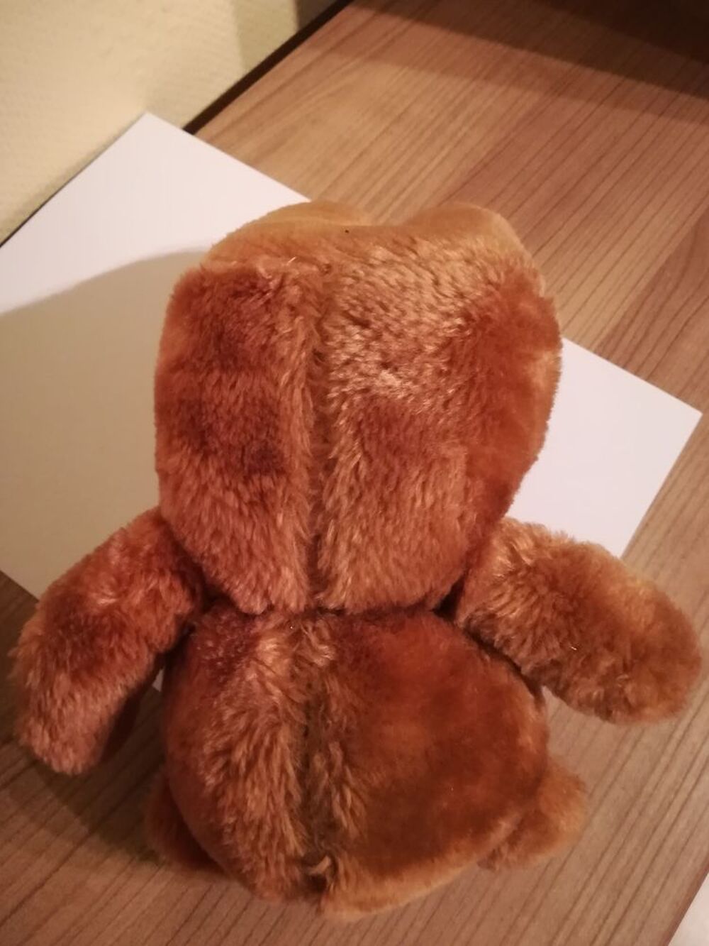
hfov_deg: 53.1
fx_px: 710
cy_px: 473
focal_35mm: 26
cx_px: 354
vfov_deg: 67.3
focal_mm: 3.83
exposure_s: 1/14.3
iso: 640
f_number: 2.2
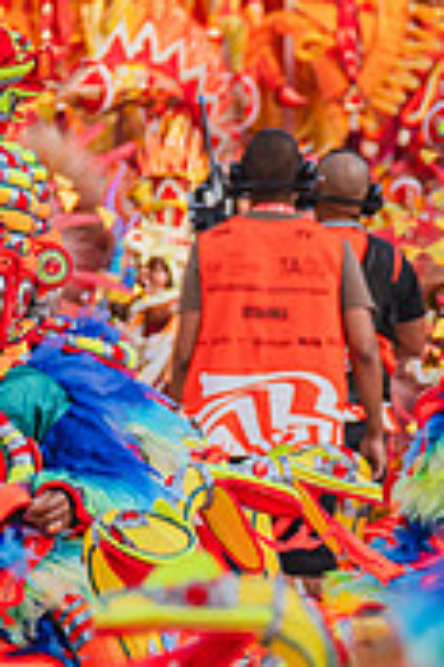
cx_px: 75
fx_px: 14355
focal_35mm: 776
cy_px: 483
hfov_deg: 1.8
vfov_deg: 2.7
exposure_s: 1/1600
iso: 640
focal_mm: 300
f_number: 5.6
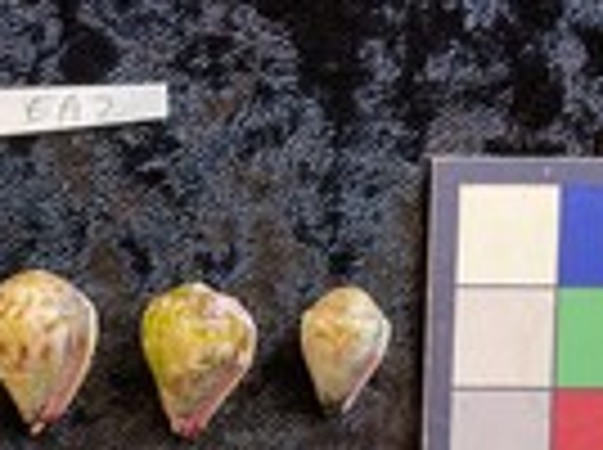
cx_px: 158
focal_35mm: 76
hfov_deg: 25.4
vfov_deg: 18.3
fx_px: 1322
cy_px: 547
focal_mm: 3
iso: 50
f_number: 1.8
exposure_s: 1/50
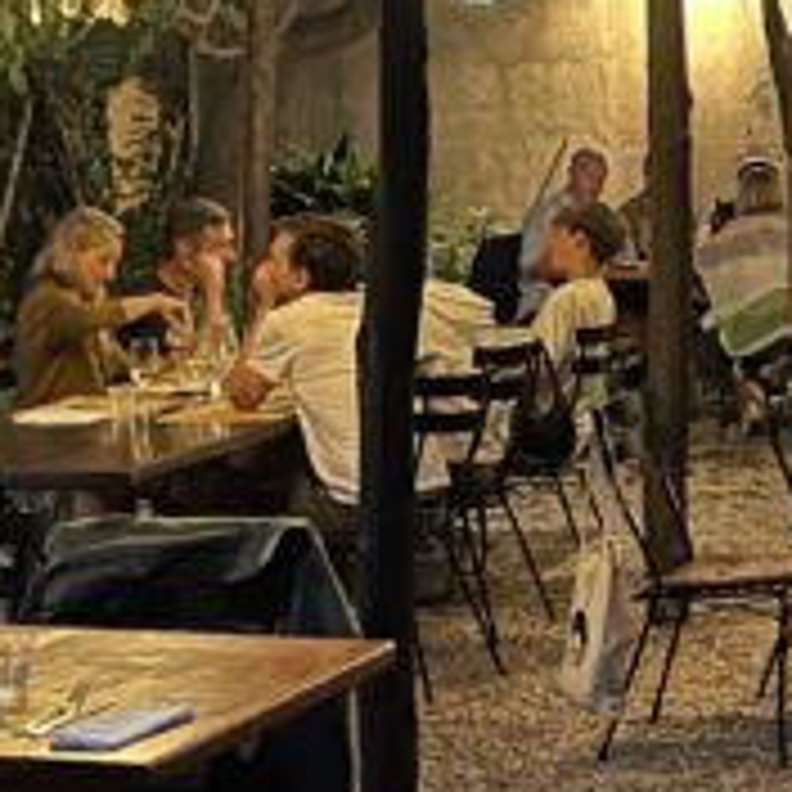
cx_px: 1030
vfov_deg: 15.6
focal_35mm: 111
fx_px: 2873
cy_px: 202
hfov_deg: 15.0
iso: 1000
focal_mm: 5.1
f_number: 1.6
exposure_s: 1/17
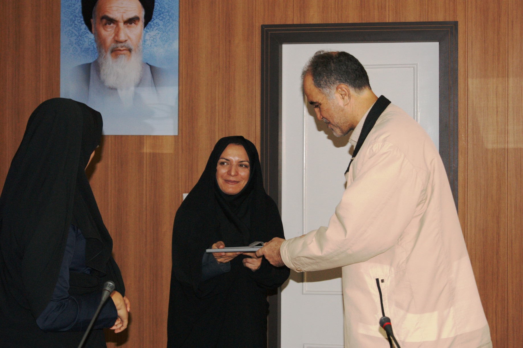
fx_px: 1198
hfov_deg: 24.6
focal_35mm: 82
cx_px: 262
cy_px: 174
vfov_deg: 16.5
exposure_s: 1/80
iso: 400
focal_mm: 55
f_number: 5.6
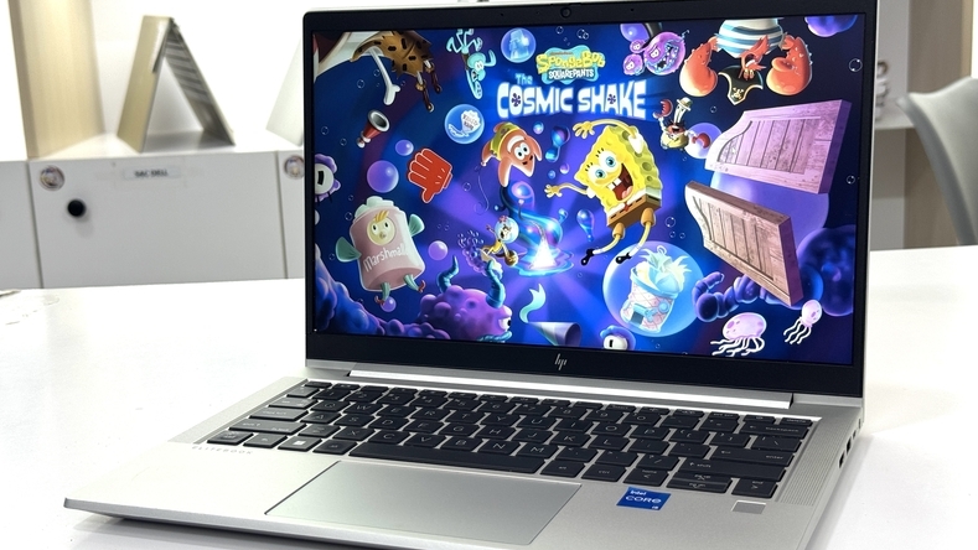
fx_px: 1375
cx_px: 491
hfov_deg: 39.2
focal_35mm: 53
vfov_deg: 22.6
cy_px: 280
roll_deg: +3.6
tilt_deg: -12.8
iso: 64
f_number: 1.78
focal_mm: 6.76
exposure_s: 1/100
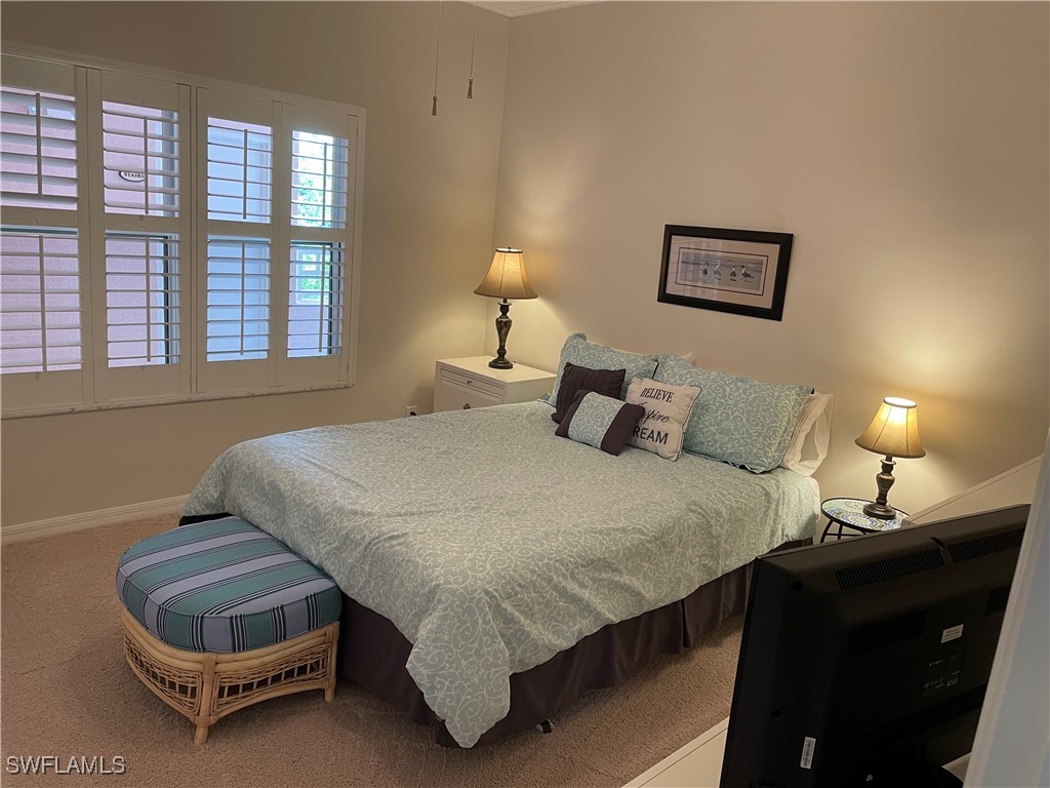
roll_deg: -5.1
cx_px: 525
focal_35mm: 26
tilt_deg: -13.2
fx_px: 789
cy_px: 394
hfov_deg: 67.3
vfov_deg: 53.1
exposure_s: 1/60
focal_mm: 4.2
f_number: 1.6
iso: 100
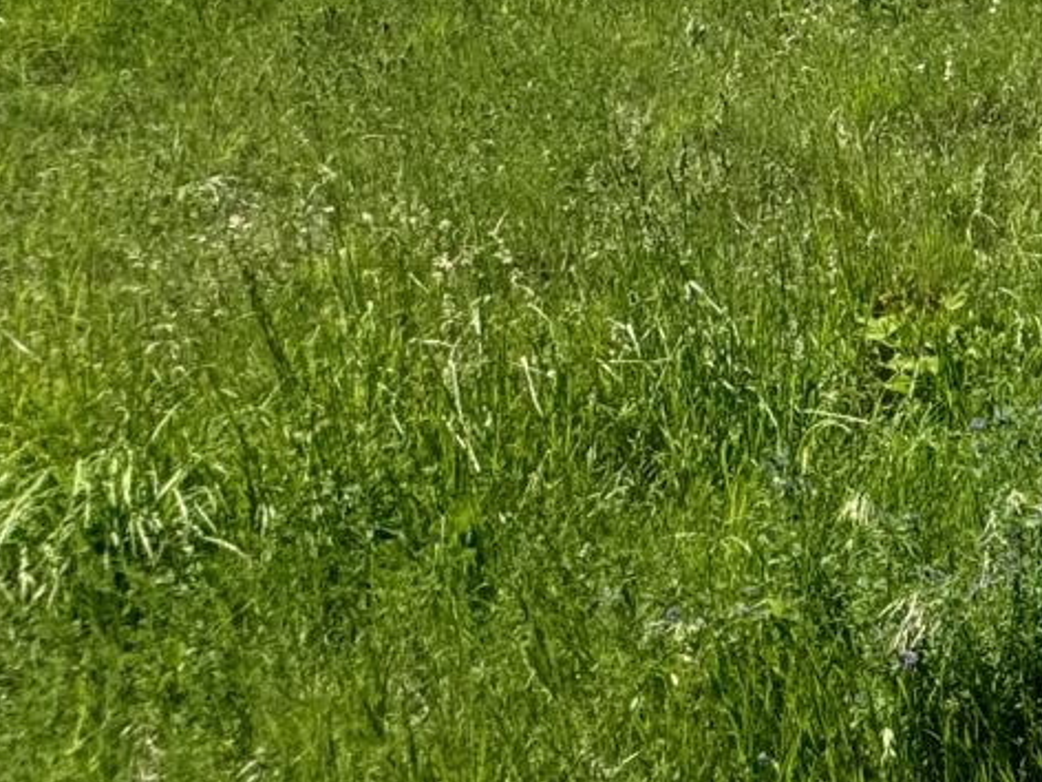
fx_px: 1716
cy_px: -225
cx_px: 1775
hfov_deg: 22.8
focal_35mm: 57
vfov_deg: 22.9
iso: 50
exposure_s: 1/2083
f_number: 2.2
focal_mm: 2.22
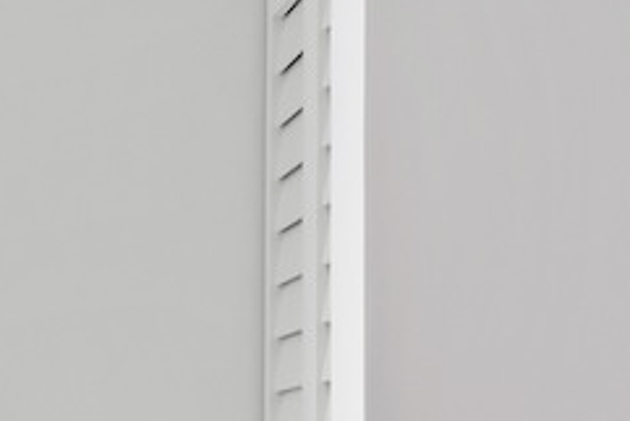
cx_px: -50
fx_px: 2749
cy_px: 662
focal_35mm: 157
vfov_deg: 8.5
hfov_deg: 12.9
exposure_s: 1/3
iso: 200
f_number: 11
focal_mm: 21
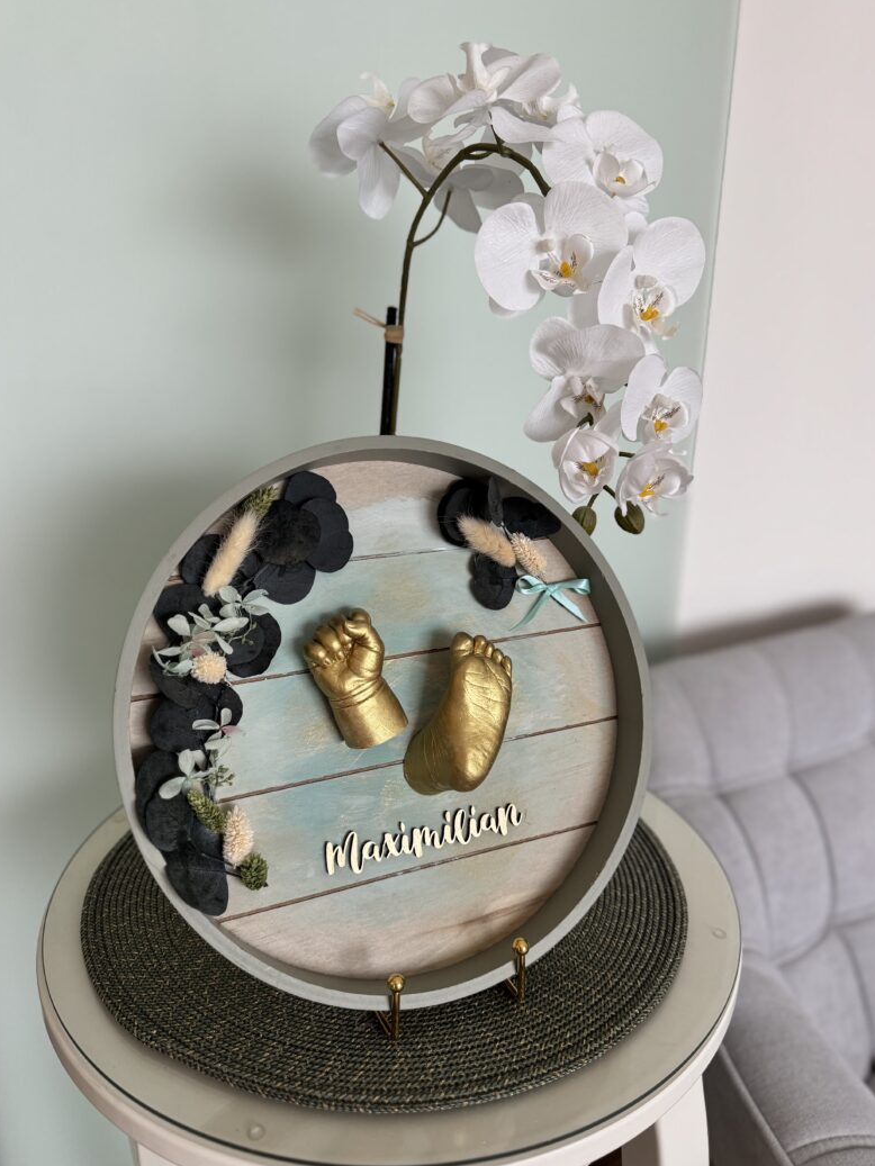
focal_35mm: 25
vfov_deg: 69.4
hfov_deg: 54.9
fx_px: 842
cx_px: 444
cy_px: 587
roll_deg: -1.1
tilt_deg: -17.2
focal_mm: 6.76
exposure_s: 1/116
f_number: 1.78
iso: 200
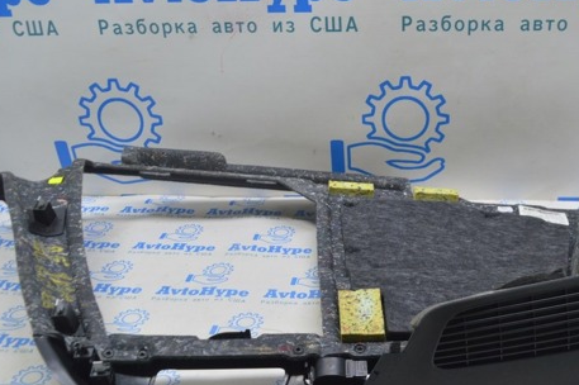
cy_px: 235
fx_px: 675
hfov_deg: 46.0
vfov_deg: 31.7
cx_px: 366
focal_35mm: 42
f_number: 5.6
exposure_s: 1/20
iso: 400
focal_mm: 20
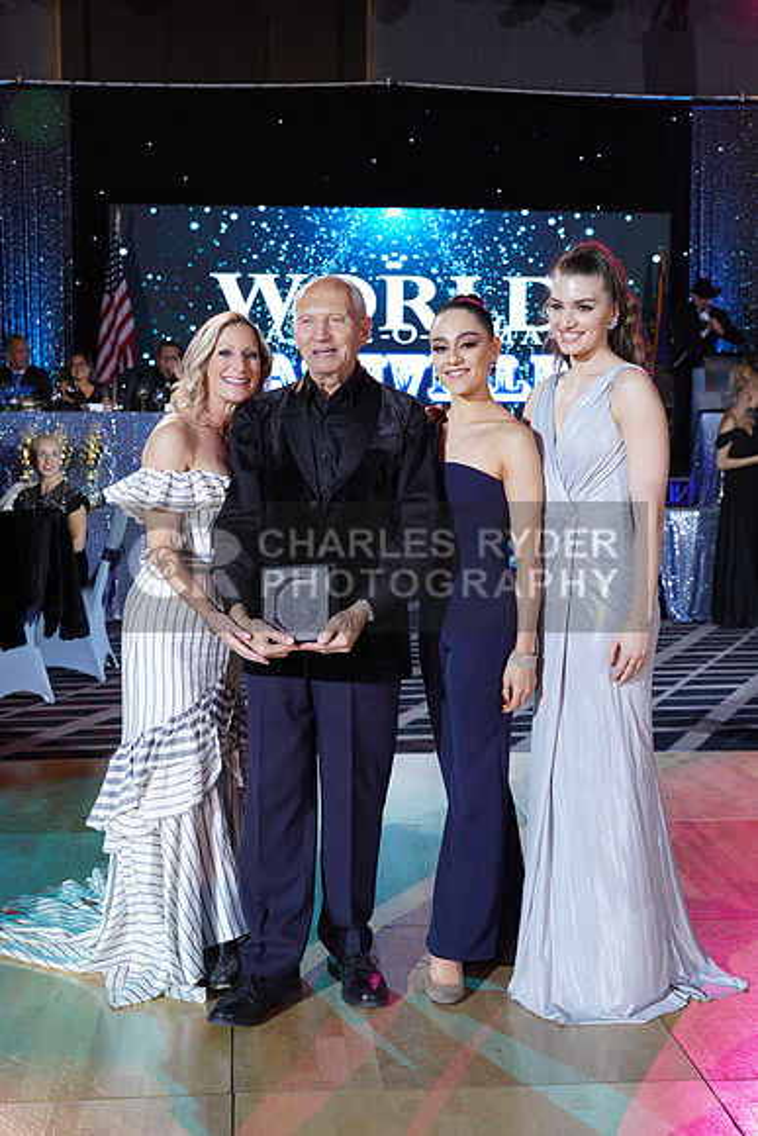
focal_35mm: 46
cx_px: 379
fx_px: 1452
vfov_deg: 42.7
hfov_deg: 29.3
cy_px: 568
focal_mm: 46
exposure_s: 1/200
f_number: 5
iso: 1600
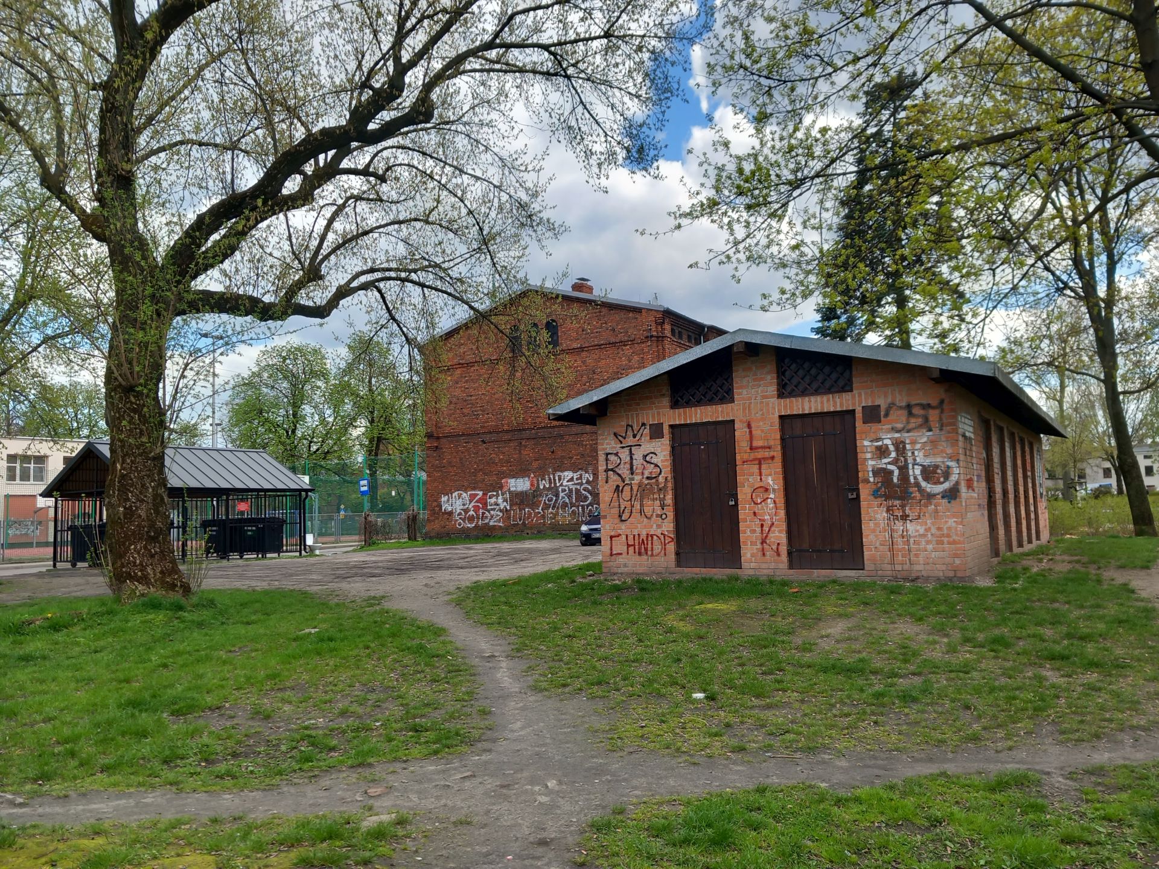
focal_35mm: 27
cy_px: 434
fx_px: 904
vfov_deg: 51.4
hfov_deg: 65.3
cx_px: 580
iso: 20
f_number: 1.8
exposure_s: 1/204
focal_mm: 4
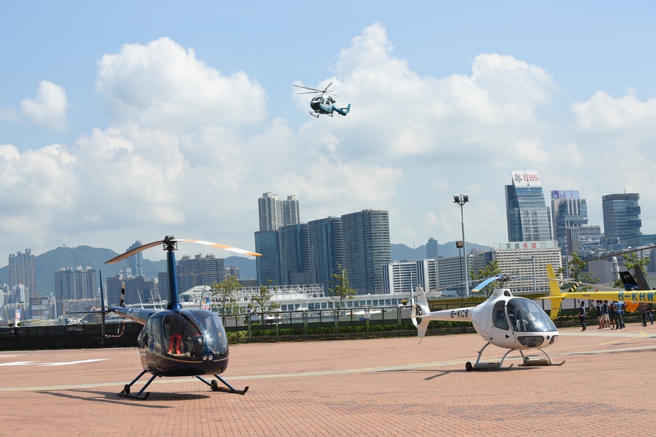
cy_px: 218
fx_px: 1275
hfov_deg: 28.8
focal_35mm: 70
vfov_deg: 19.5
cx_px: 328
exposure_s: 1/500
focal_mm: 70
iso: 500
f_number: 10
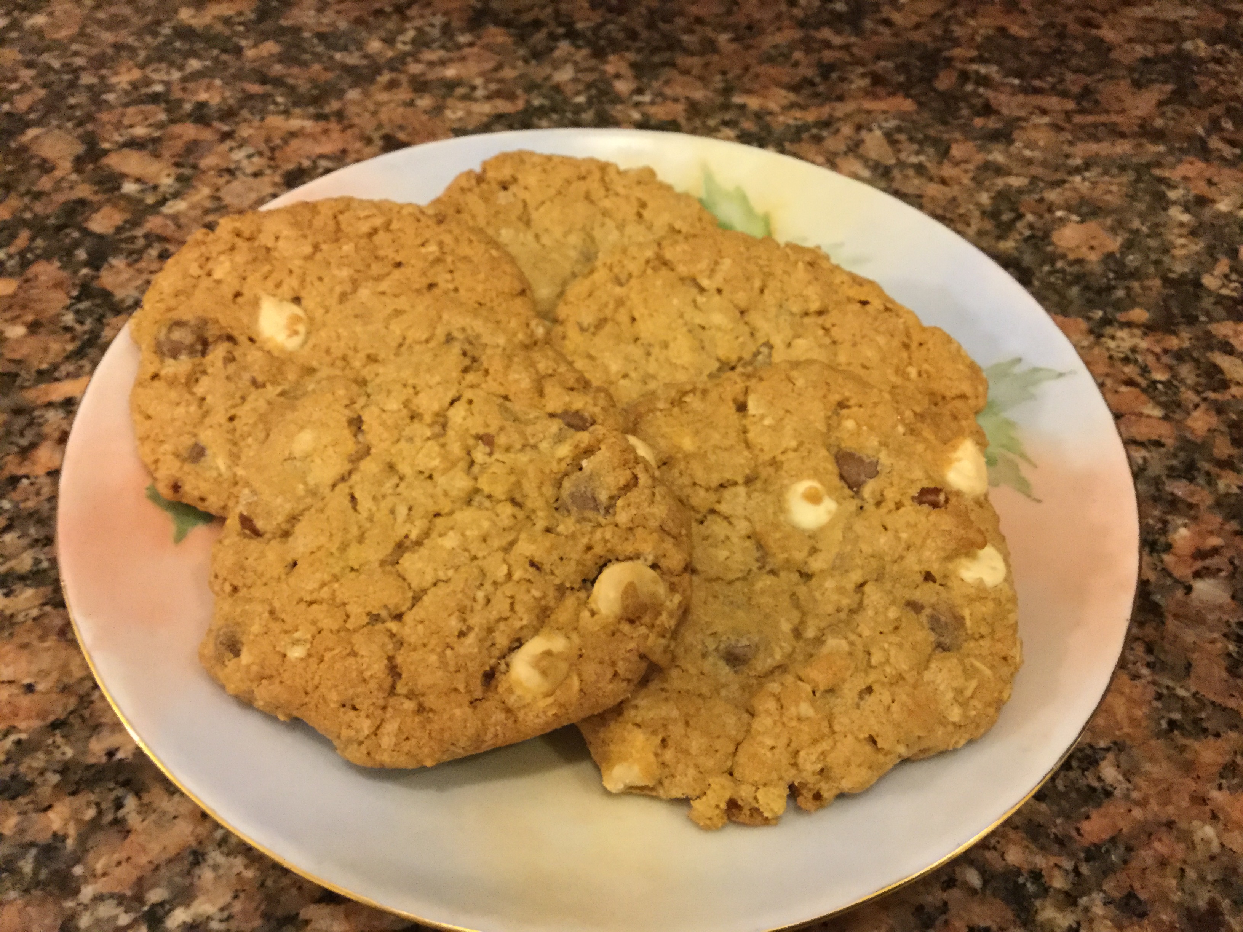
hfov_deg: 58.4
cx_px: 622
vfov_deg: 45.4
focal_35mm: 31
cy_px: 466
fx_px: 1113
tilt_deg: -49.7
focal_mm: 3.3
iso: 200
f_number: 2.4
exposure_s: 1/15
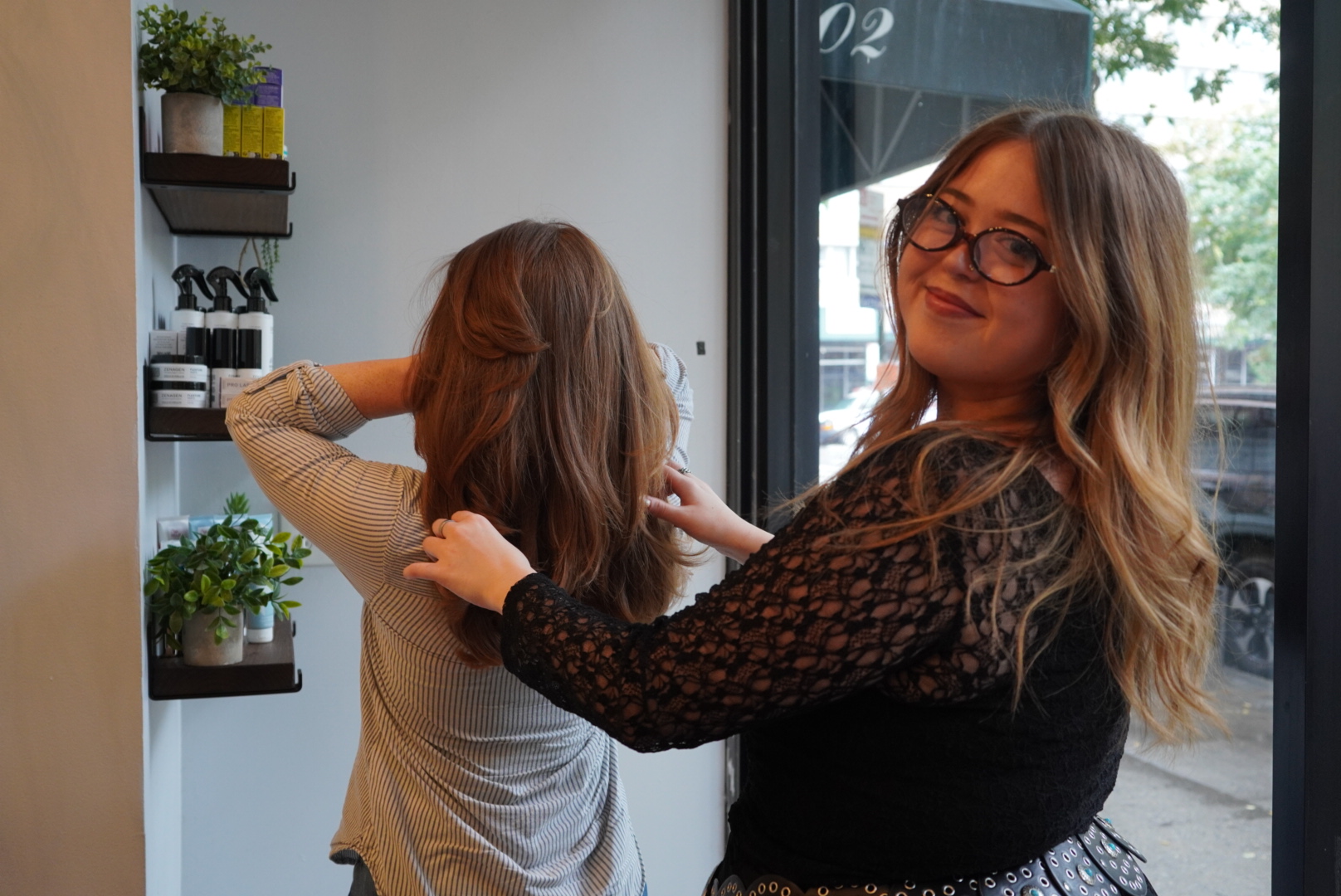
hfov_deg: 53.1
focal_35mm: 36
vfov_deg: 36.9
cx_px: 670
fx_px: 1342
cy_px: 448
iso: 800
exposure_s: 1/125
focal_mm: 24
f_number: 3.5
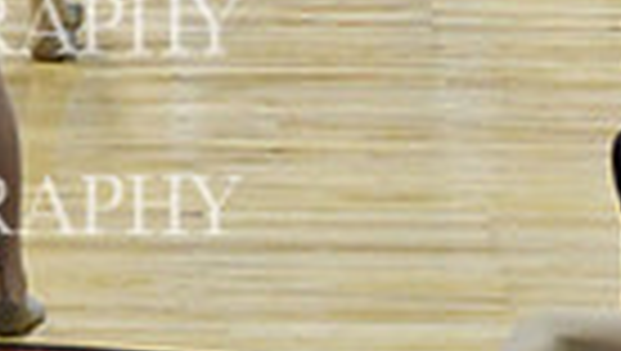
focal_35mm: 691
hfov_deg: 3.1
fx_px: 11392
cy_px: -430
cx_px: -410
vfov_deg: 1.8
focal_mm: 105
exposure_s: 1/500
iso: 5000
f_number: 4
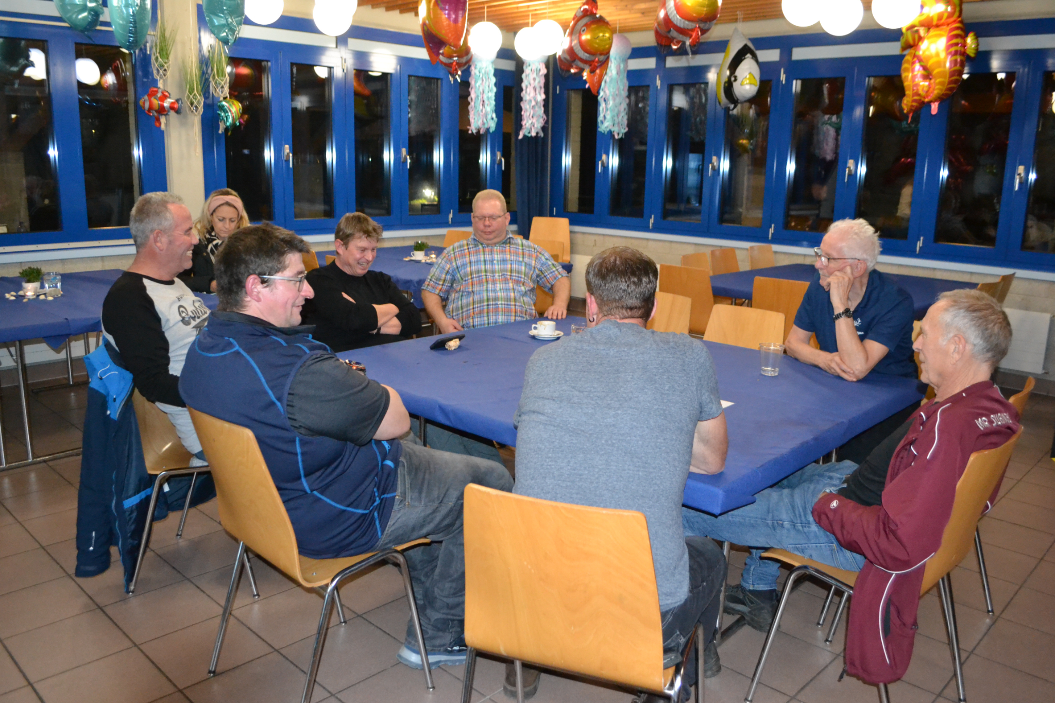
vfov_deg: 47.9
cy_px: 352
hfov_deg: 67.4
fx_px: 791
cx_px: 528
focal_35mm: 27
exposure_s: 1/60
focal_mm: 18
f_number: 3.5
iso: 3200
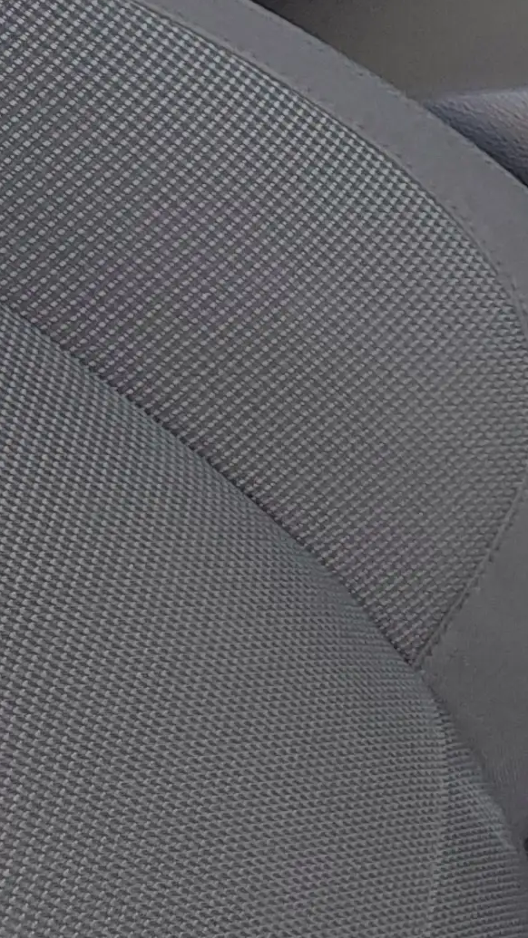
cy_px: 144
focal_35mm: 93
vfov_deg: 22.5
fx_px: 2315
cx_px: 1726
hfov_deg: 9.3
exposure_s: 1/100
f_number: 1.8
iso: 166
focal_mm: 5.56
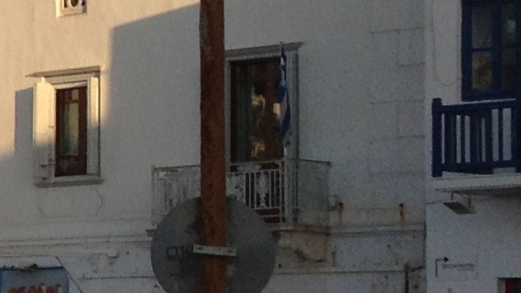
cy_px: 209
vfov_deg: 5.5
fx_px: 3066
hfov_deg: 8.7
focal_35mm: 222
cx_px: -791
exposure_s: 1/986
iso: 50
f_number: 2.4
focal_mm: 4.28
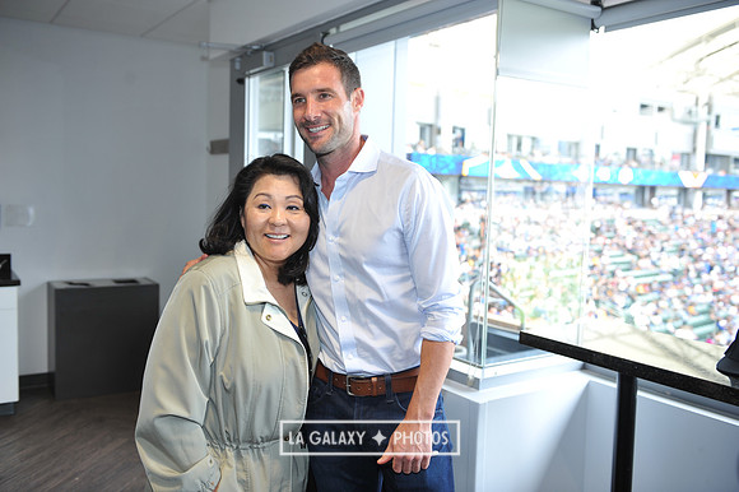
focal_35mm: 32
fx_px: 656
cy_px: 246
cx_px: 370
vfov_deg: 41.1
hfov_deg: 58.7
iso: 250
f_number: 3.5
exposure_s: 1/80
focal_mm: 32
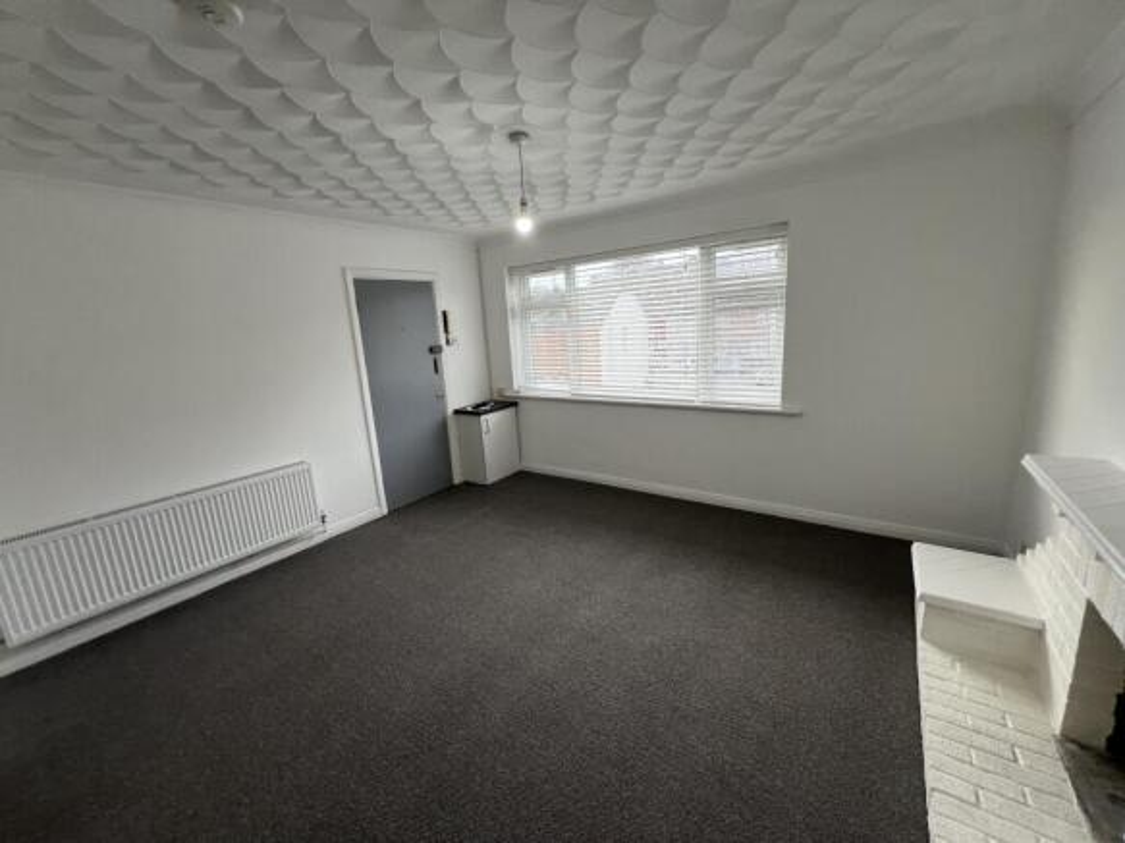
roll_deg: +2.6
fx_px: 422
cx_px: 562
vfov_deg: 89.9
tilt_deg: -12.2
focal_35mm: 13
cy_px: 422
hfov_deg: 106.2
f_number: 1.8
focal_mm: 1.57
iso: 80
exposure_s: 1/100
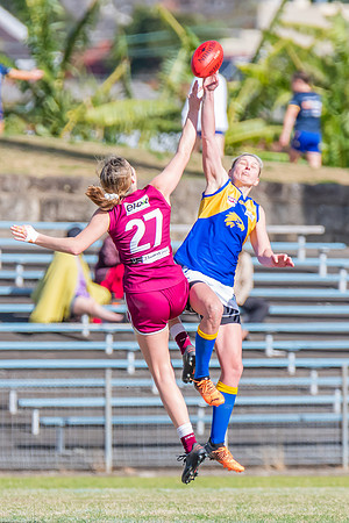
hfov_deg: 1.2
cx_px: 108
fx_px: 16691
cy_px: 318
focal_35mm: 1148
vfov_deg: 1.8
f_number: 9
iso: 800
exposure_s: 1/1600
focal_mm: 550
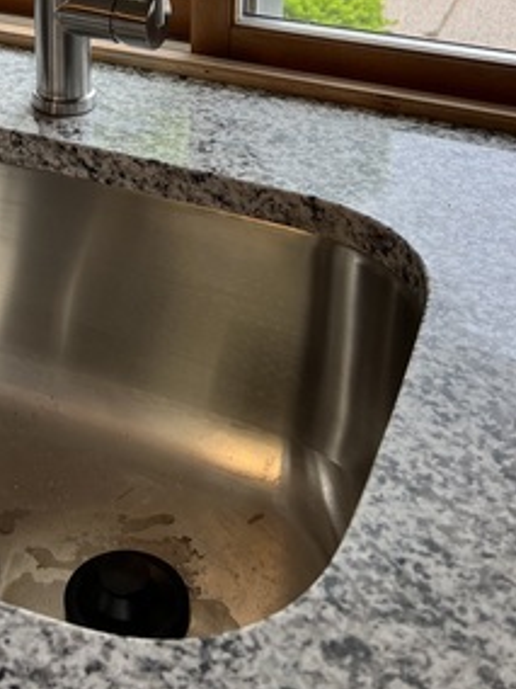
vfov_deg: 29.8
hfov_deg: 23.1
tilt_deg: -17.8
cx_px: 0
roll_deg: +3.4
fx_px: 1212
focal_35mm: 61
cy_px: 18
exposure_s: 1/149
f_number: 1.5
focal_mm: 5.7
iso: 40
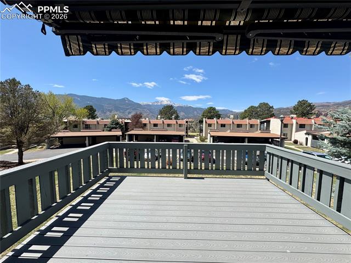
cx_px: 176
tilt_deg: -4.3
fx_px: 142
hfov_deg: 102.1
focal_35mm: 14
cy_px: 132
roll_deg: -0.9
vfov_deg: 85.6
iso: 40
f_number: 2.2
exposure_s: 1/1672
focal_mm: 2.22
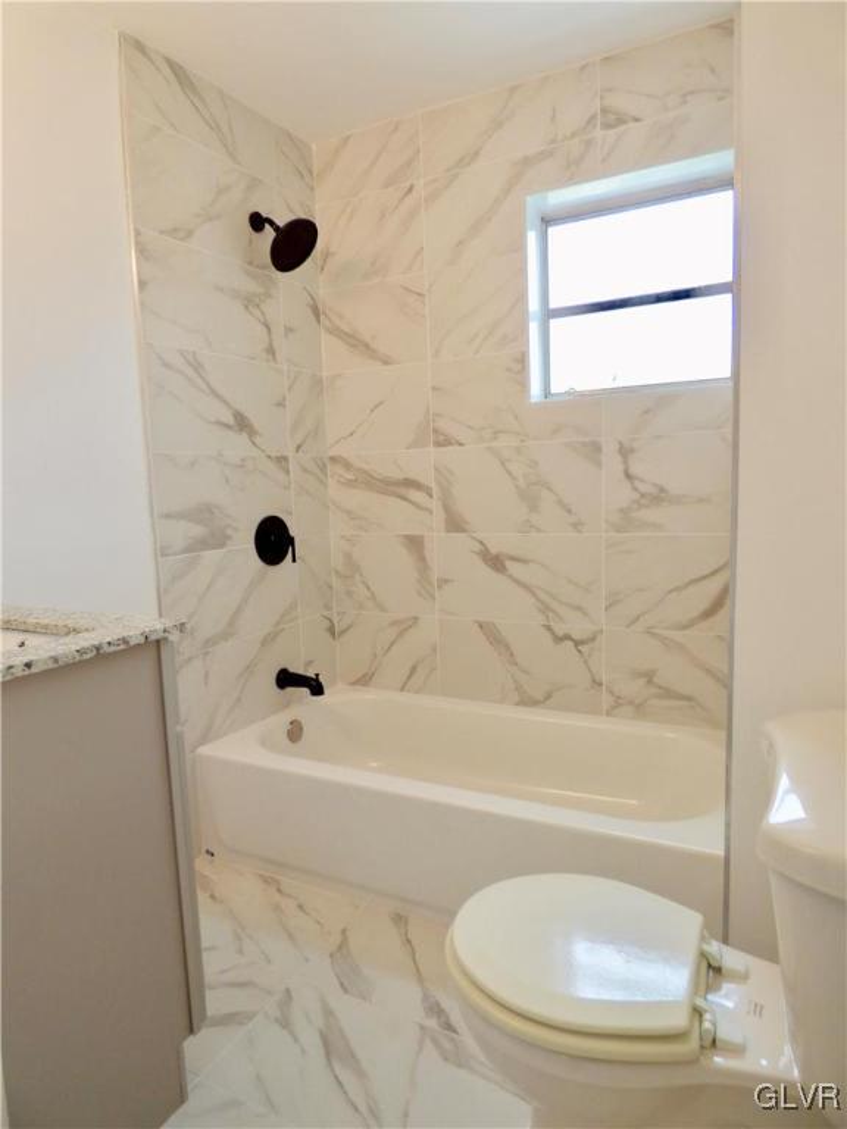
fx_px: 652
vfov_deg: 81.7
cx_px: 424
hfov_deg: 66.0
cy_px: 564
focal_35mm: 20
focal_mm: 3.58
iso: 100
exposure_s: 1/60
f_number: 2.8
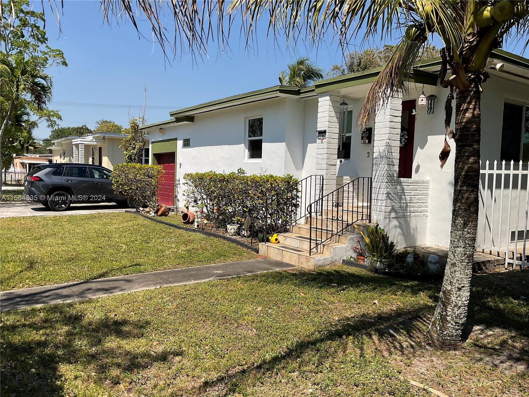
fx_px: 443
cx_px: 264
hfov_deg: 61.7
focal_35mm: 29
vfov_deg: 48.2
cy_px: 198
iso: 16
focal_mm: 3
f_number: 1.8
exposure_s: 1/2427
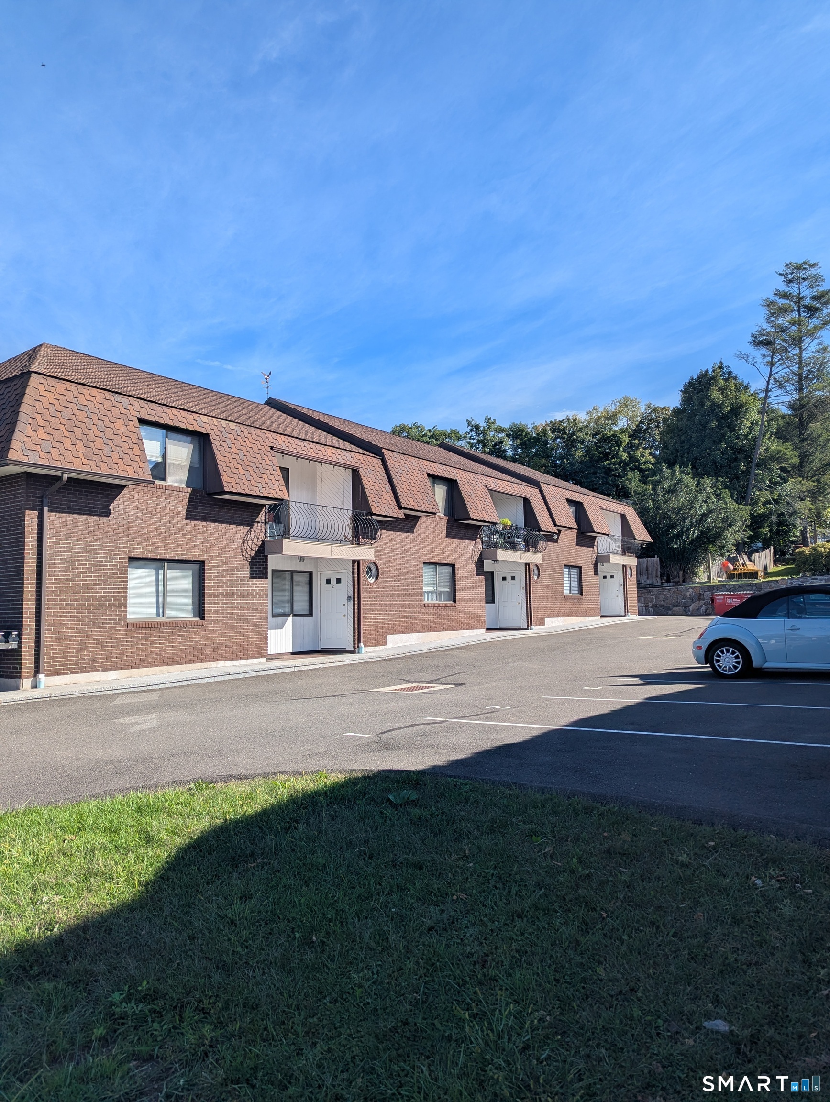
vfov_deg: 71.5
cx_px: 415
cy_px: 551
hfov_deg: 56.9
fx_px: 765
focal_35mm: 24
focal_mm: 6.81
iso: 44
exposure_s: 1/1508
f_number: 1.85
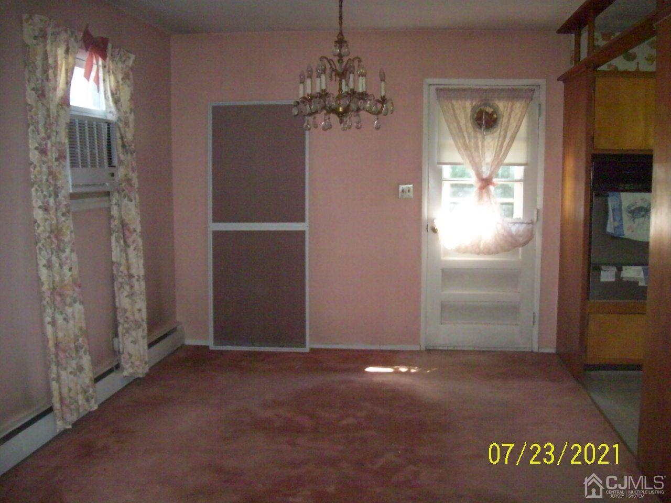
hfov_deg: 51.4
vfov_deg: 39.7
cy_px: 252
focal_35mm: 36
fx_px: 698
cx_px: 336
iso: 160
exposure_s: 1/64
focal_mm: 6
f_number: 2.7
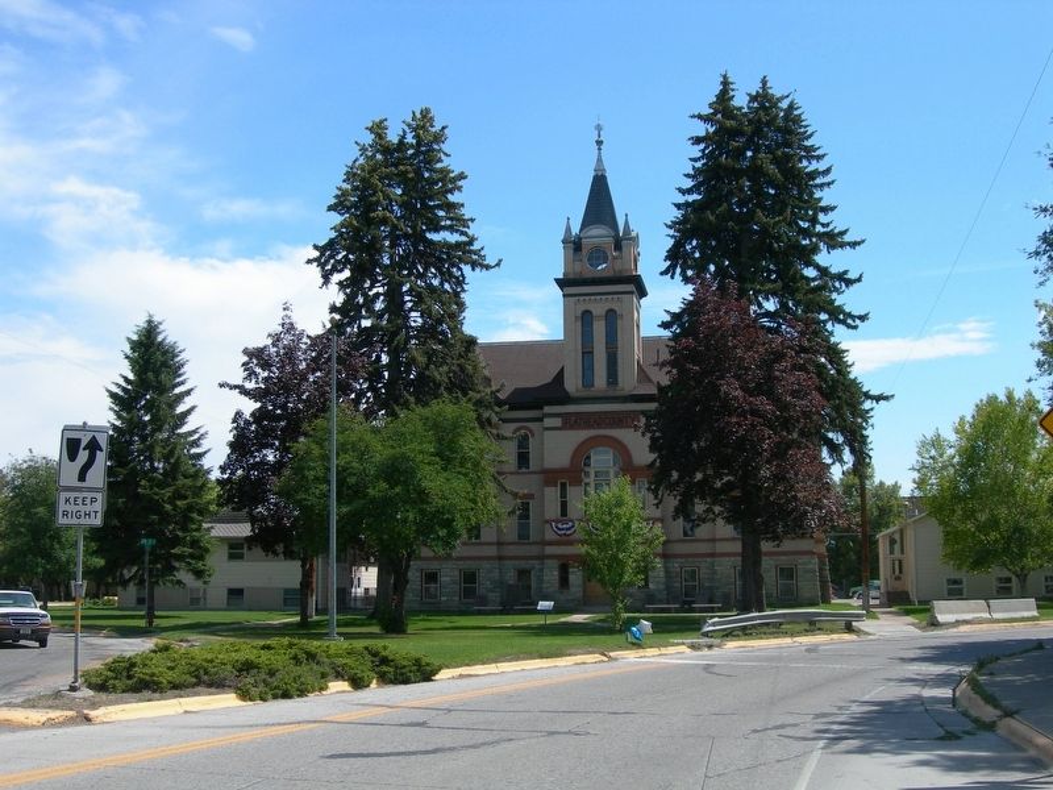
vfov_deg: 35.1
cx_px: 526
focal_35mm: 41
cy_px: 395
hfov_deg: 45.8
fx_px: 1247
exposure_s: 1/395
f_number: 4.9
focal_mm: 8.5
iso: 50
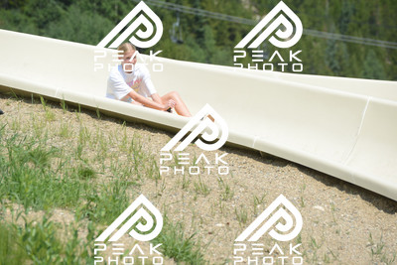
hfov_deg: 10.5
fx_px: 2151
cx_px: 198
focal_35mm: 195
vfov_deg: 7.0
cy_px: 132
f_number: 6.3
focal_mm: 195
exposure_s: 1/1250
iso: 400
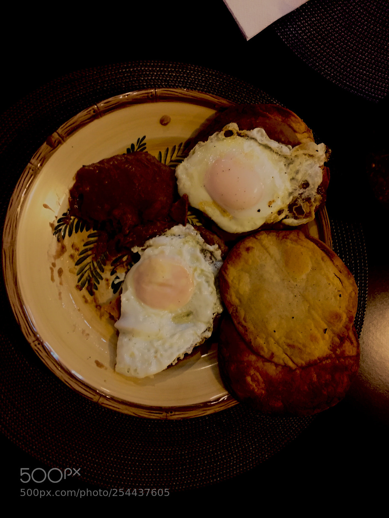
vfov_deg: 61.7
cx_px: 194
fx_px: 435
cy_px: 259
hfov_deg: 48.2
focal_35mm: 29
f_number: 2.2
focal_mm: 4.15
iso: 250
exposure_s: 1/24
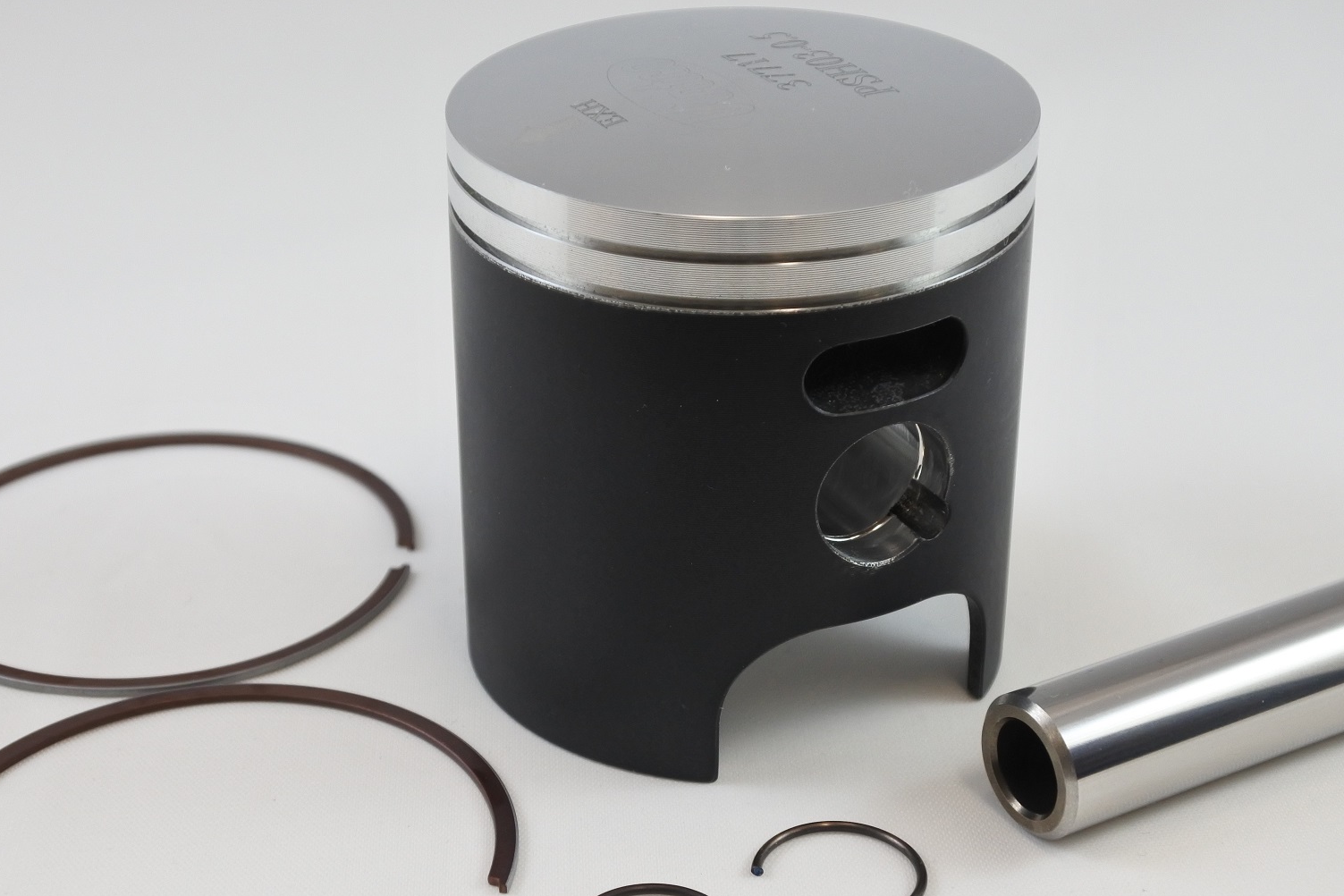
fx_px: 2240
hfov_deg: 33.4
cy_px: 541
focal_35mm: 60
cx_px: 697
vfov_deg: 22.6
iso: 400
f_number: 4.5
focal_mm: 17.2
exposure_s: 1/125
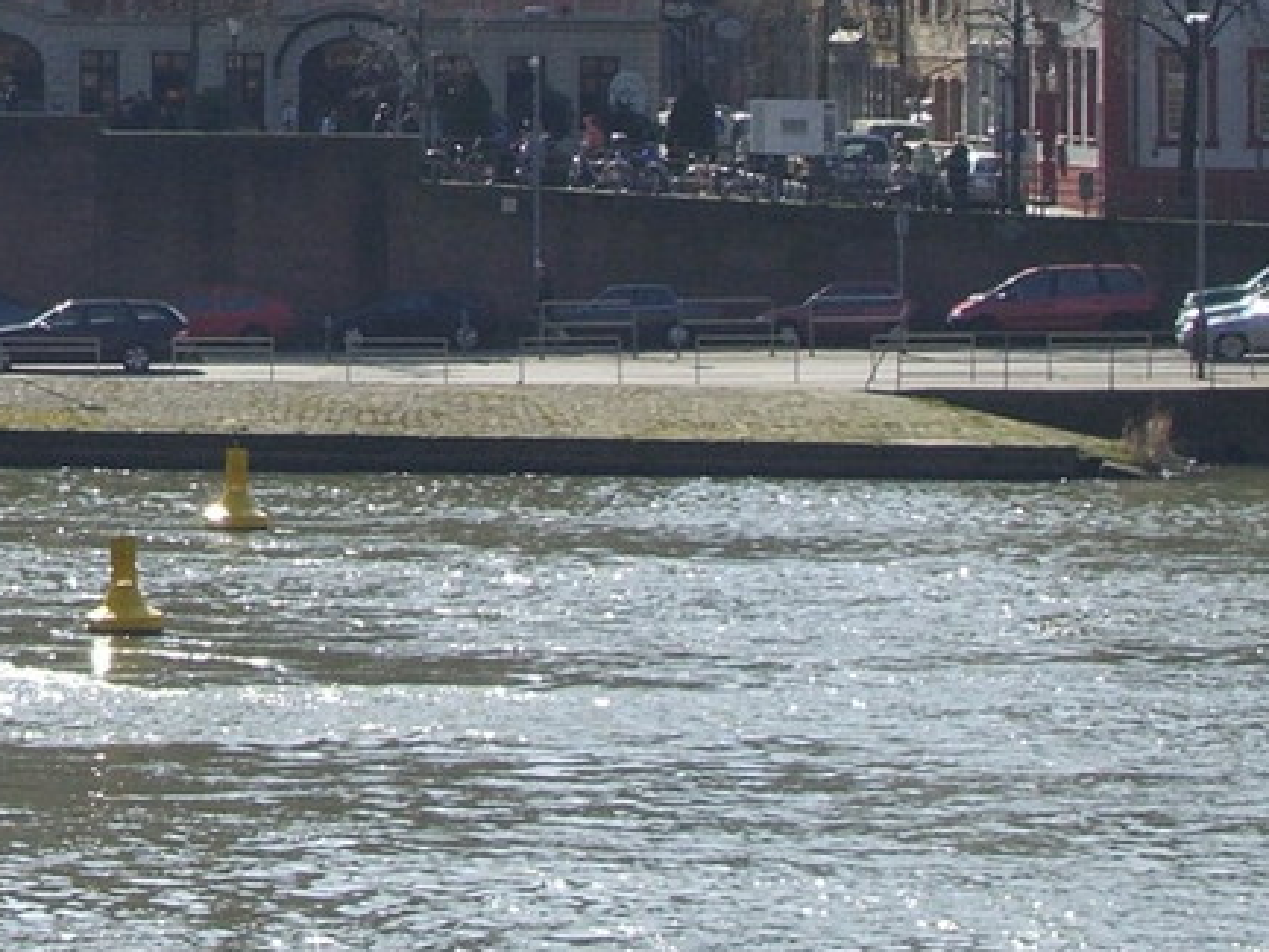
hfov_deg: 7.8
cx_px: -495
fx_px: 9204
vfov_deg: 5.9
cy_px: -507
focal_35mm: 251
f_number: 5.6
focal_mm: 14.2
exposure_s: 1/320
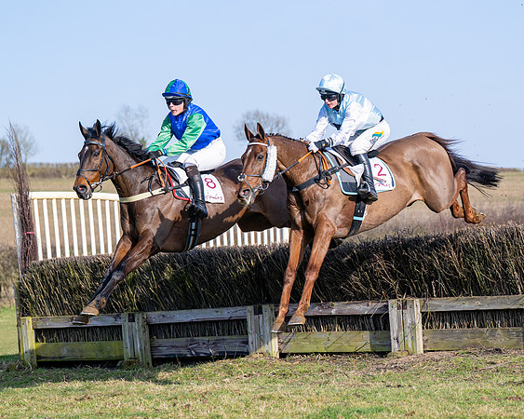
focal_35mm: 128
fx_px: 1991
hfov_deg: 15.0
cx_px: 329
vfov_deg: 12.0
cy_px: 236
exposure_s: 1/2000
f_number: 4
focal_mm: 92
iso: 160
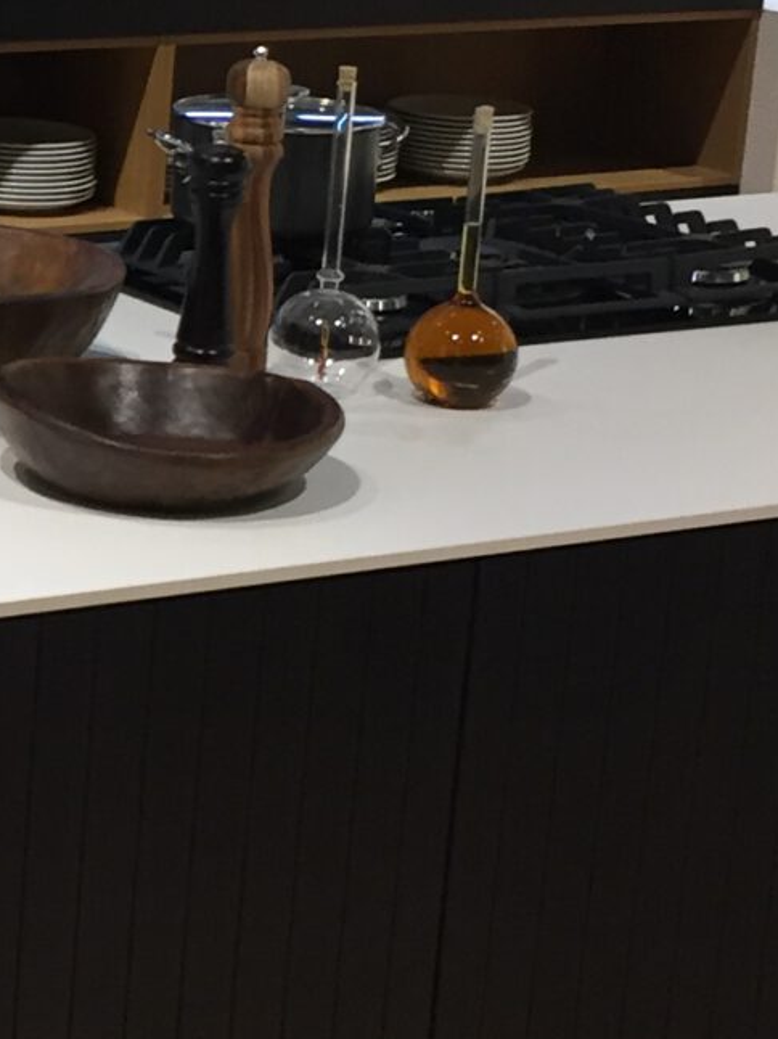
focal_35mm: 115
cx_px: -246
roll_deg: -4.5
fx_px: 3448
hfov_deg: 12.5
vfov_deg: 17.1
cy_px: 486
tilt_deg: -15.9
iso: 50
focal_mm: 4.15
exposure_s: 1/33
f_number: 2.2
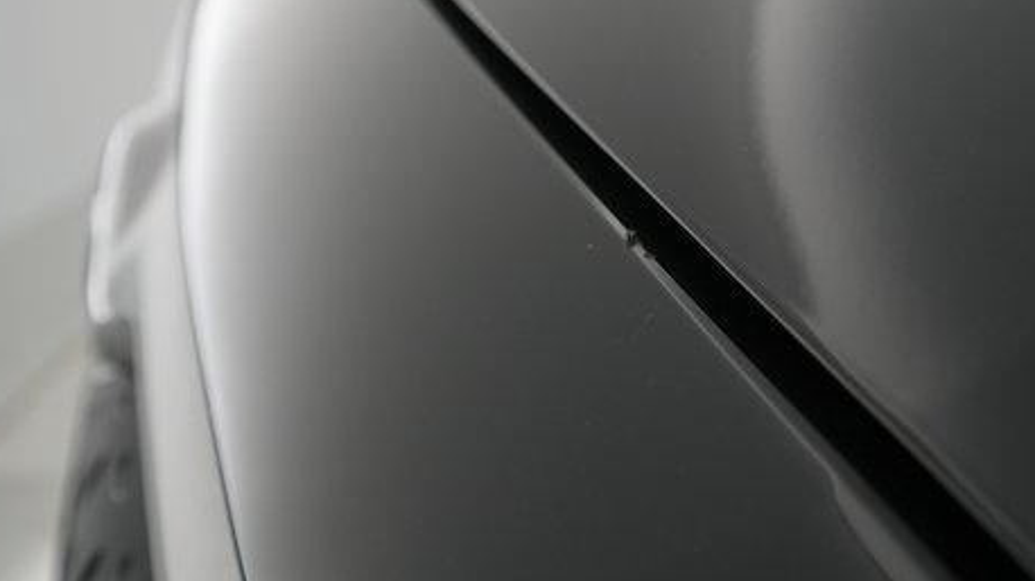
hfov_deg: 49.1
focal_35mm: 41
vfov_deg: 28.6
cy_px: 165
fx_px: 1125
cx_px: 621
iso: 1600
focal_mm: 28
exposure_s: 1/100
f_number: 4.5
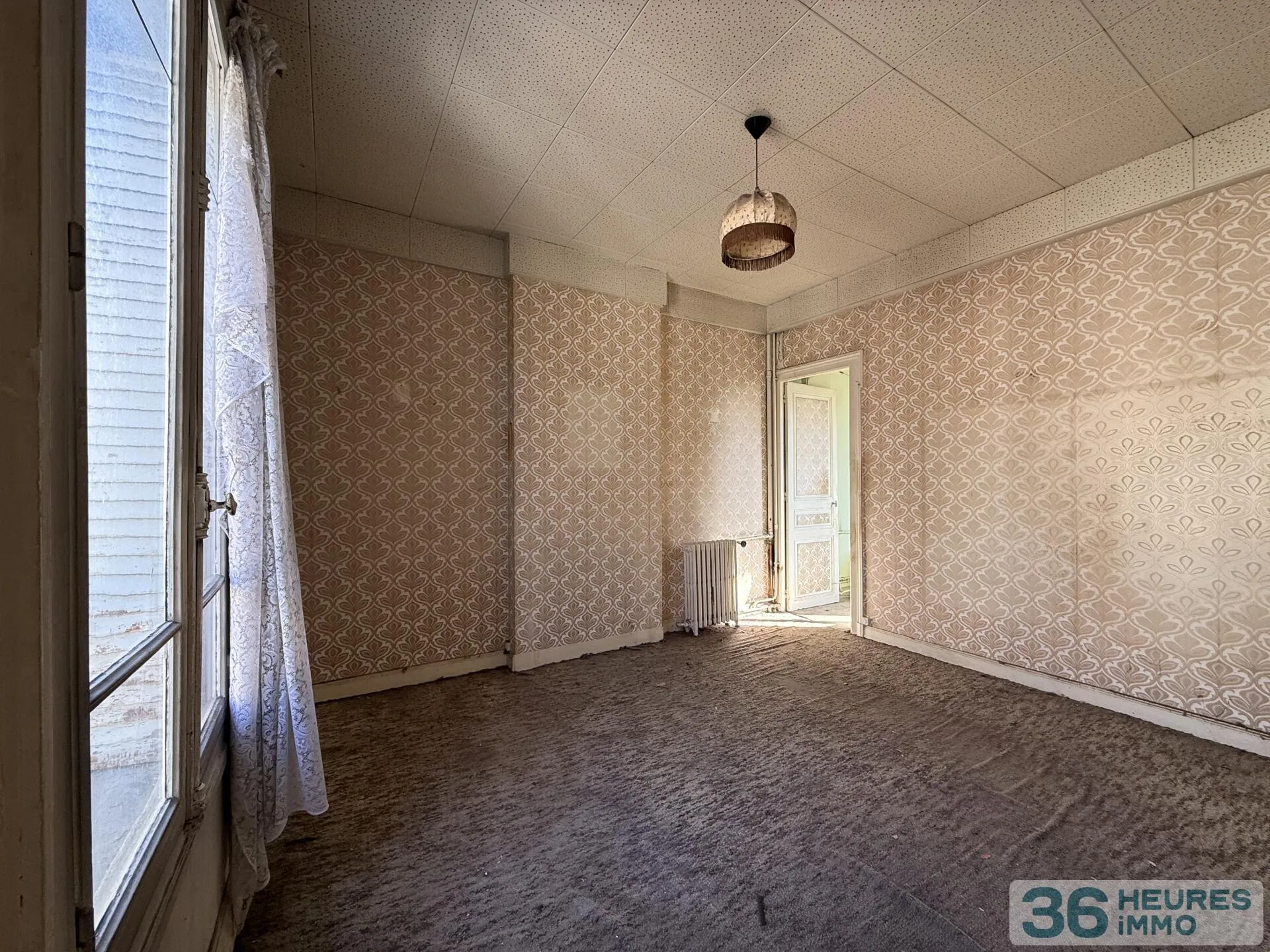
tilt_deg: -0.1
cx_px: 635
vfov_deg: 85.7
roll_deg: +0.4
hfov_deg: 102.1
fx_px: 514
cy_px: 476
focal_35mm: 14
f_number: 2.2
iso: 125
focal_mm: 2.22
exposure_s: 1/99
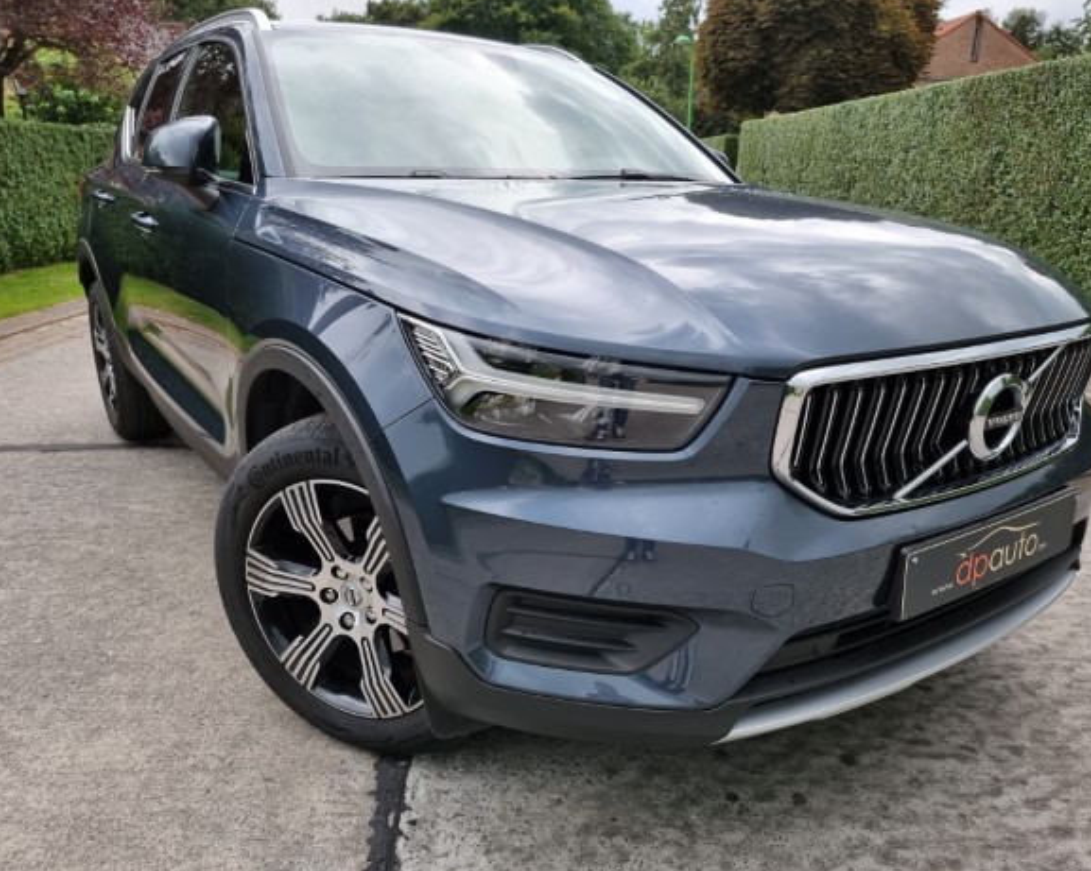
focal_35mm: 26
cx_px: 567
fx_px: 839
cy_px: 438
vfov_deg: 54.9
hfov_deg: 66.0
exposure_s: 1/100
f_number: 1.8
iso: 64
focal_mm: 6.7
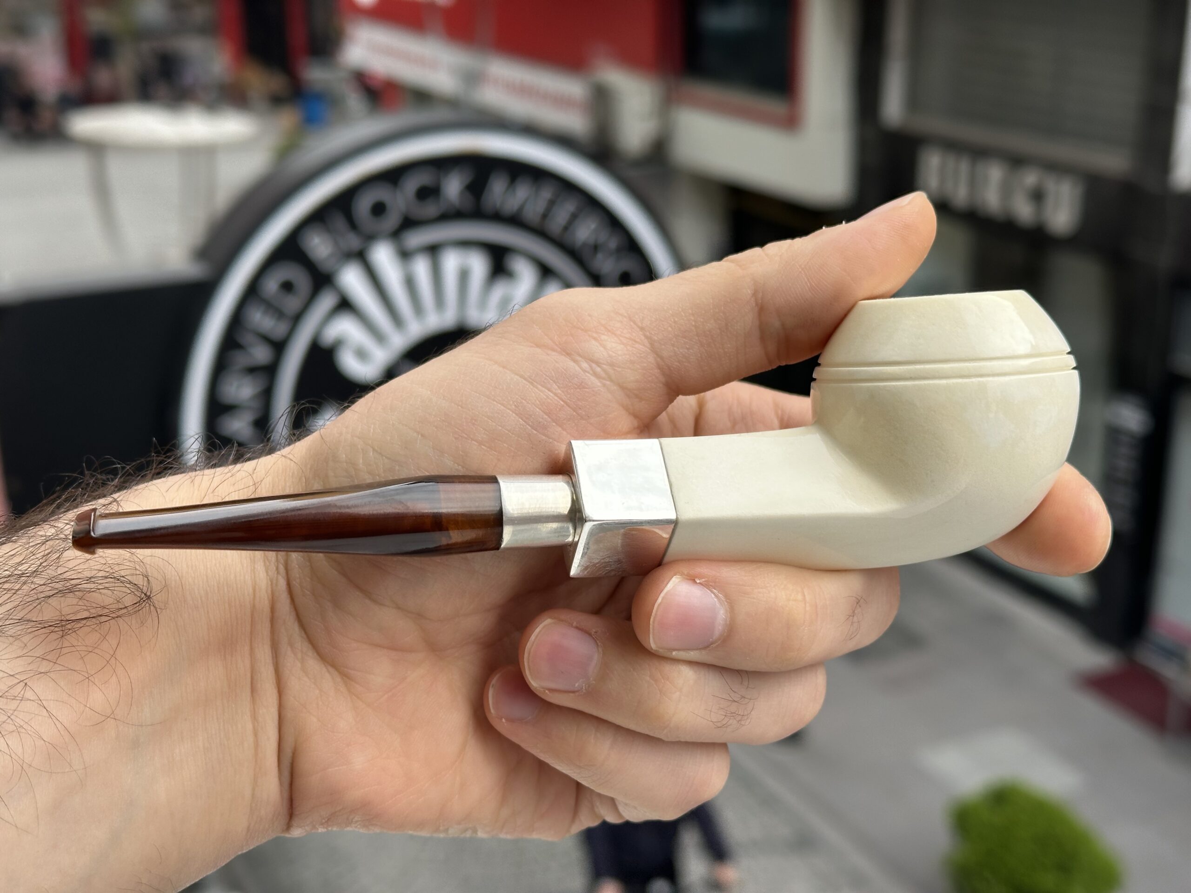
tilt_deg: -19.2
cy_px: 446
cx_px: 596
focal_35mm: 48
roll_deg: +0.2
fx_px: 1651
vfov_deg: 30.3
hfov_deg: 39.7
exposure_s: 1/594
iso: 64
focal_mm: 6.86
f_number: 1.78
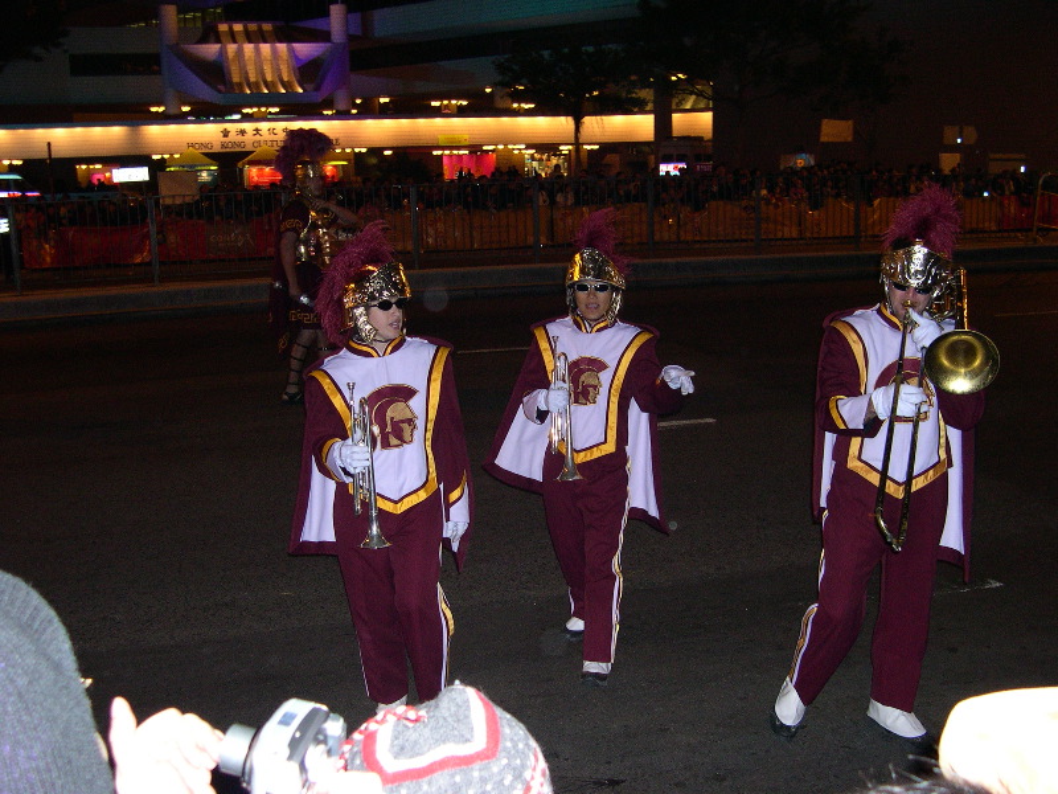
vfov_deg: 37.7
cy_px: 397
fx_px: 1161
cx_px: 529
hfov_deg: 49.0
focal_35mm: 38
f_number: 2.8
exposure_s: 1/60
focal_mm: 8
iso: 293
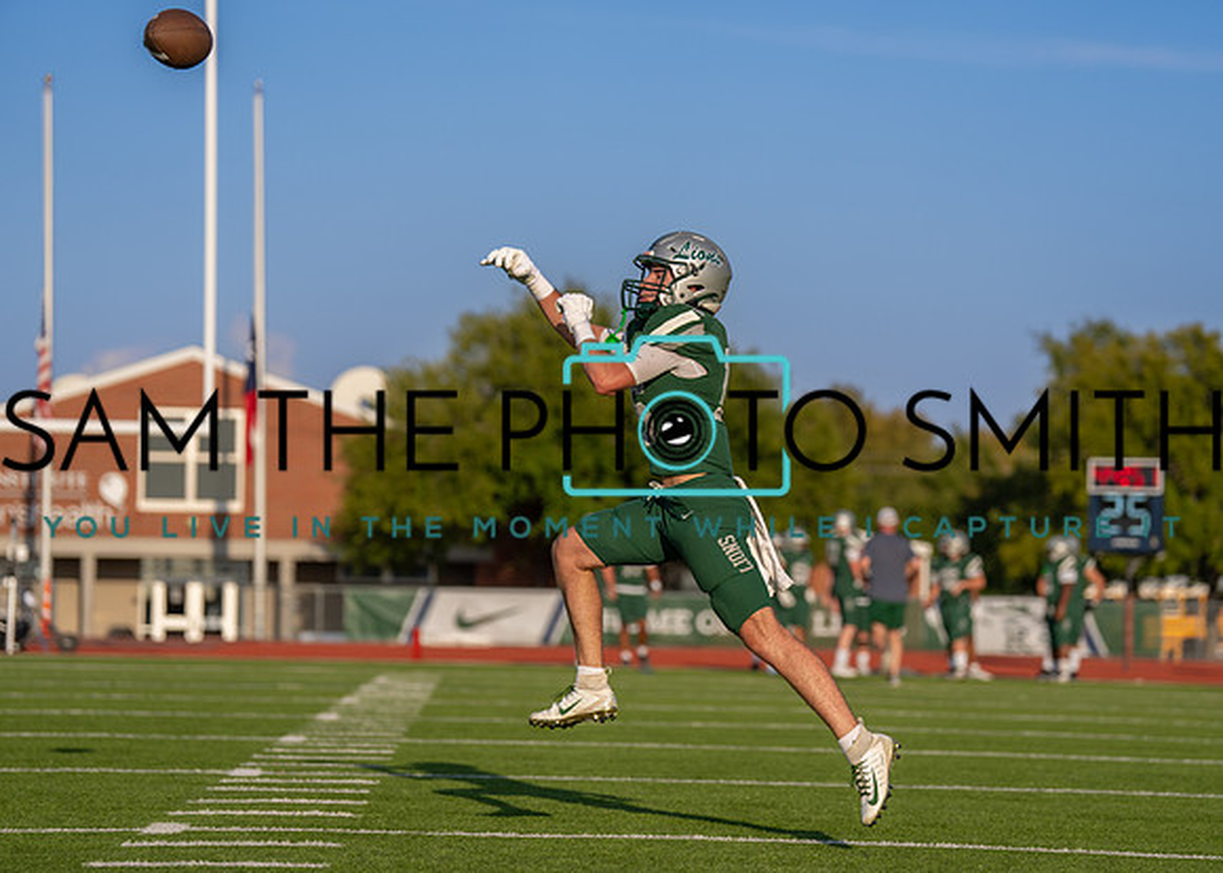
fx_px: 4252
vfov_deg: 11.7
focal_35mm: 122
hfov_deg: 16.4
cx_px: 671
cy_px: 447
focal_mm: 114
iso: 100
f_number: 2.8
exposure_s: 1/2500
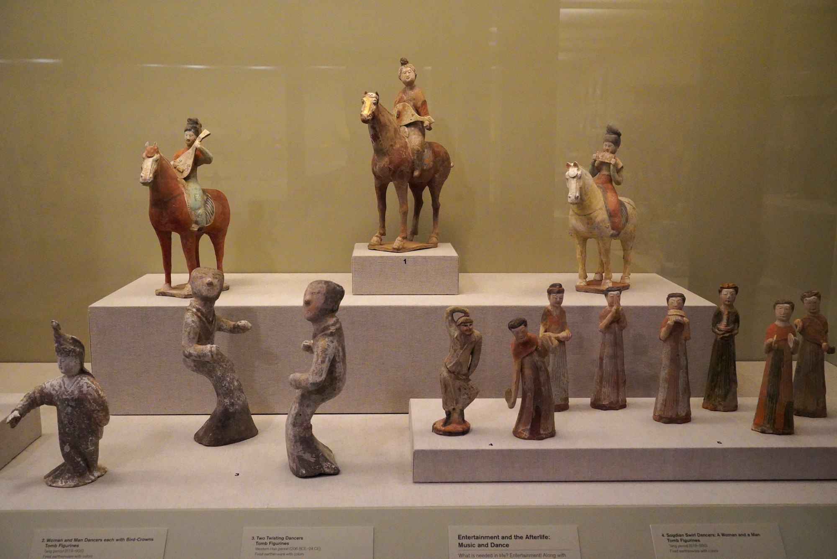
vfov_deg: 35.1
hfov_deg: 50.7
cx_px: 418
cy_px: 280
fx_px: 884
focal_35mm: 38
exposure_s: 1/100
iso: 12800
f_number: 8
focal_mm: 38
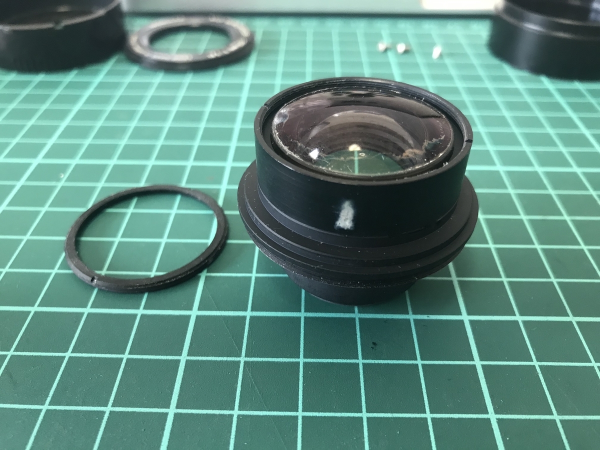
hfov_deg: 63.4
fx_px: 485
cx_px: 300
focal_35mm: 28
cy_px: 225
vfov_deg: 49.7
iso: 40
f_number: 1.8
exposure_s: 1/17
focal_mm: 3.99
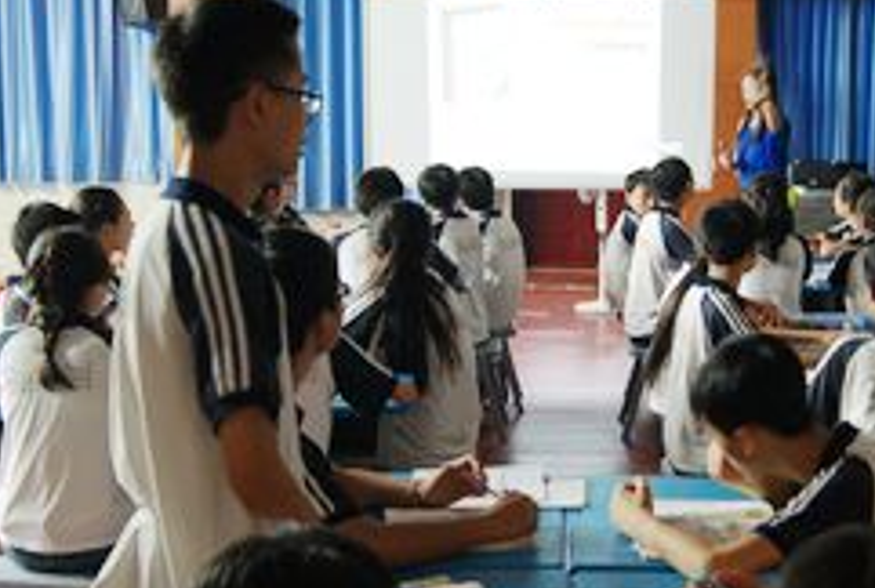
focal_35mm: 56
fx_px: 1364
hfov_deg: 35.1
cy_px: 332
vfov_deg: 24.3
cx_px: 603
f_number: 3.5
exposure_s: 1/15
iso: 400
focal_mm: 18
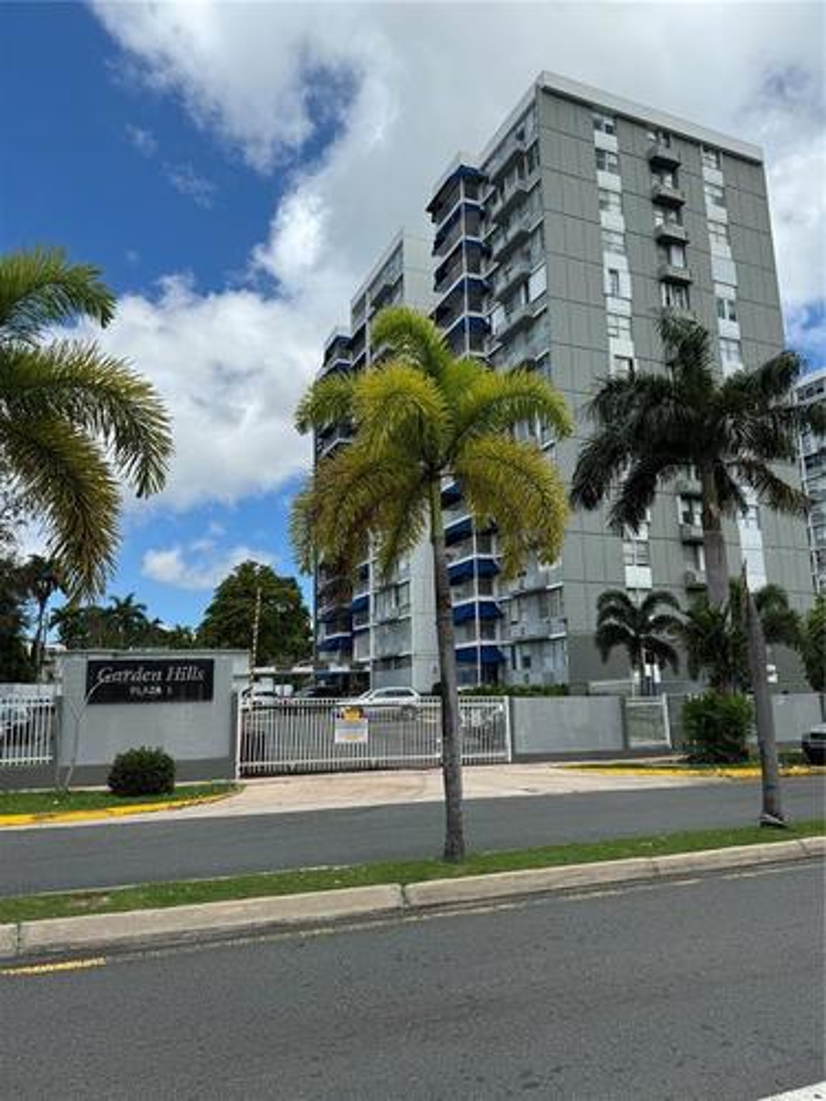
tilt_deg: +8.9
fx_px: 764
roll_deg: +1.3
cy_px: 550
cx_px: 413
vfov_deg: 71.6
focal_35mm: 24
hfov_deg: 56.8
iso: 80
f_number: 1.78
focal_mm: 6.86
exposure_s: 1/5814
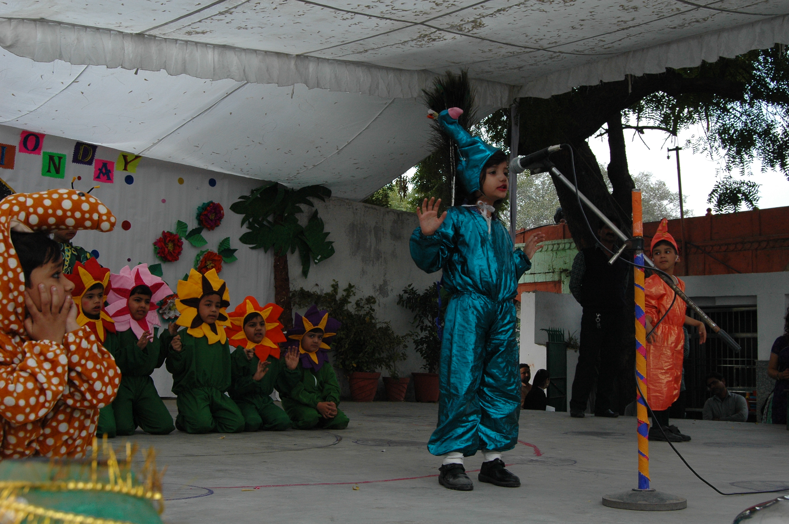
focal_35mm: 39
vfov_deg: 34.1
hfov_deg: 49.6
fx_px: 854
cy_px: 262
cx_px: 394
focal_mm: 26
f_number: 9
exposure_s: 1/125
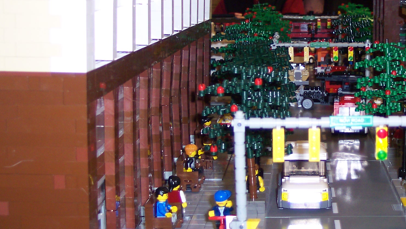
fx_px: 764
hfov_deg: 29.1
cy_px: 67
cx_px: 323
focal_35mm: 71
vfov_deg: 16.9
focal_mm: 8
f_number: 2.8
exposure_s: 1/30
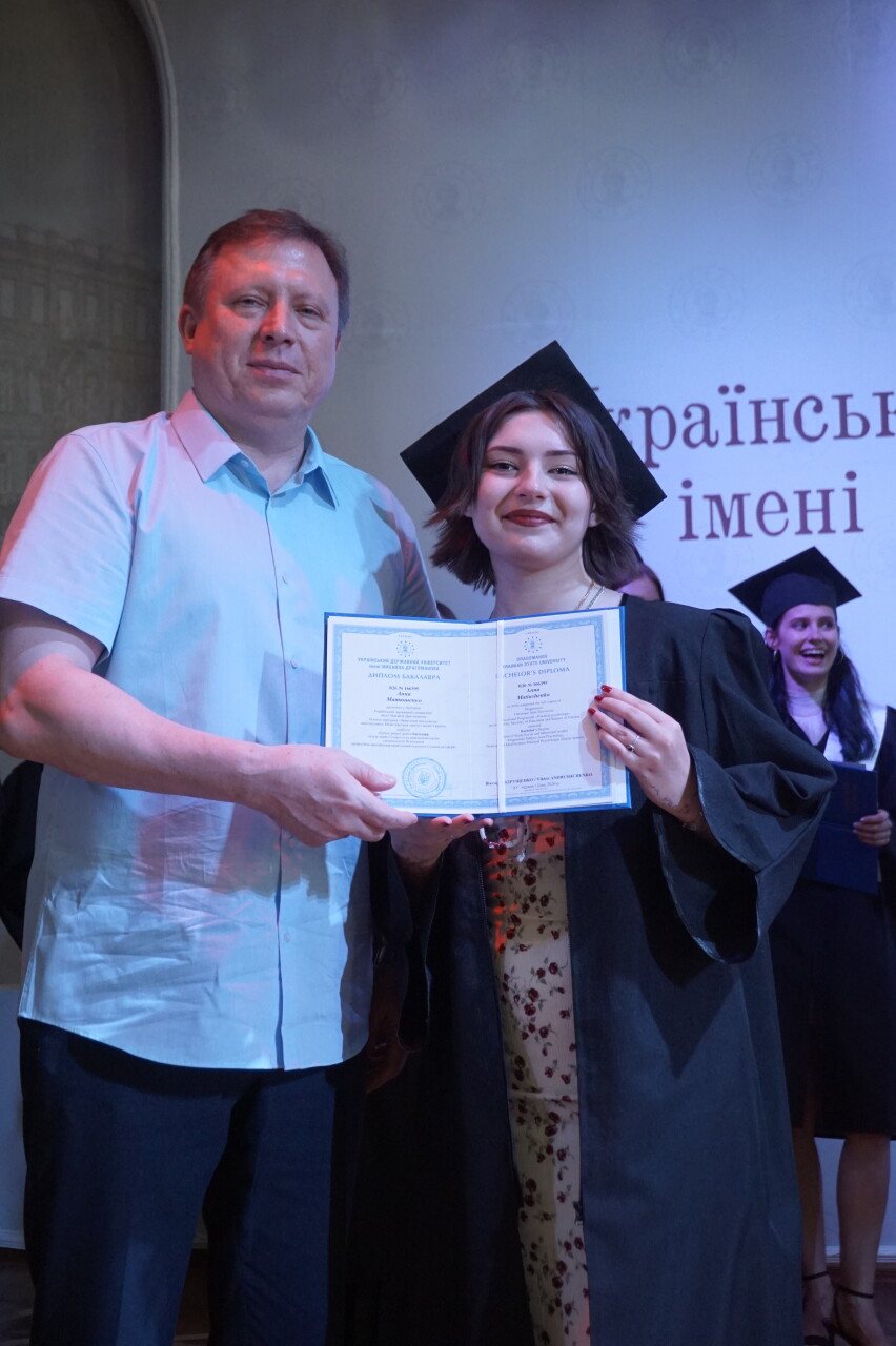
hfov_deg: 28.9
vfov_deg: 42.3
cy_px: 673
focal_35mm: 46
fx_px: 1738
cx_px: 448
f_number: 5
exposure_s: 1/160
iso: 1600
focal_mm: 31
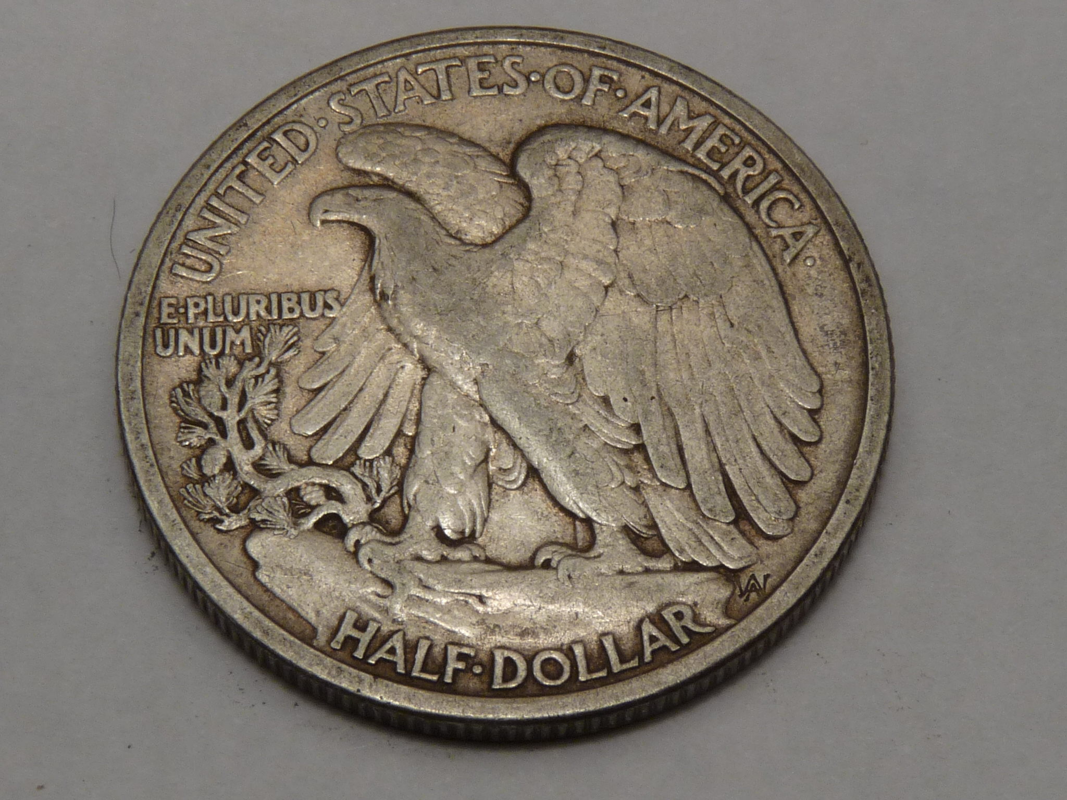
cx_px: 534
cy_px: 400
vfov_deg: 14.1
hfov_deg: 18.7
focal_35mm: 105
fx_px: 3237
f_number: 7.1
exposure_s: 1/50
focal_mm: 10.4
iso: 100
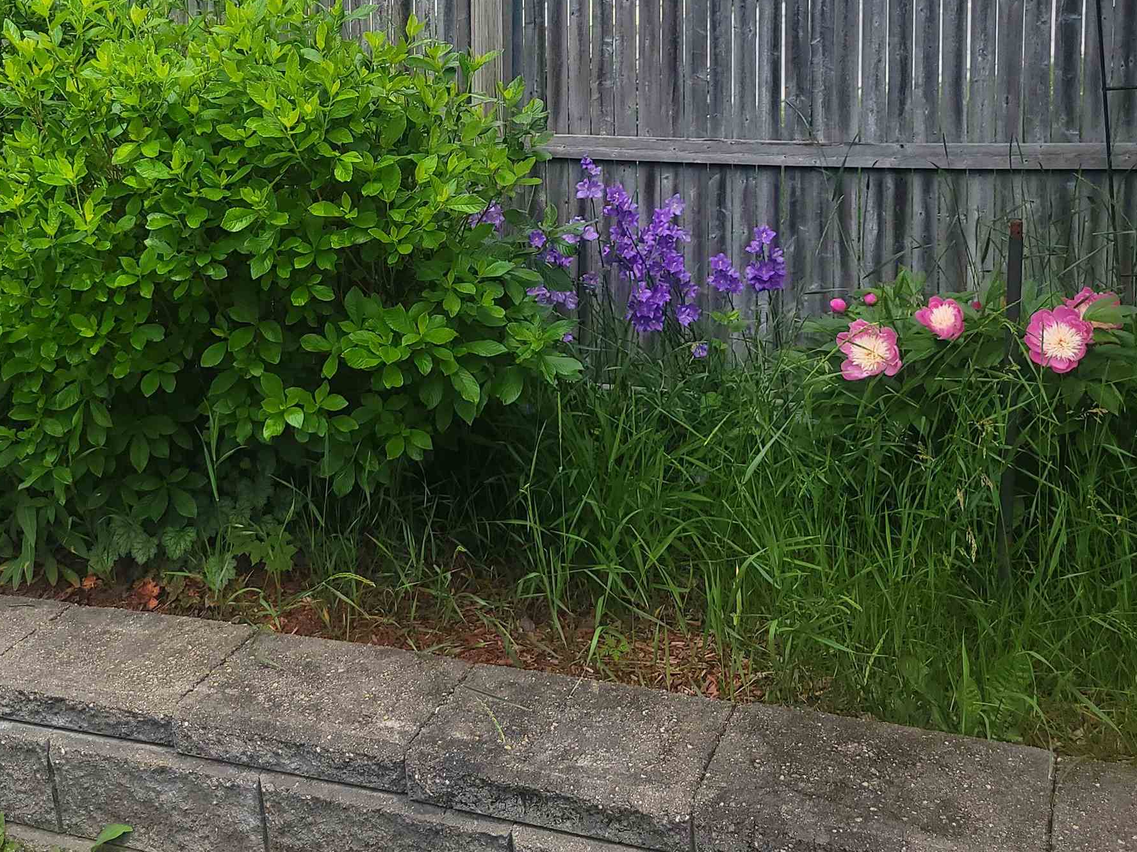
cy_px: 168
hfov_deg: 41.4
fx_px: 1478
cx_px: 352
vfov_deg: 31.3
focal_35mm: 45
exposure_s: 1/1102
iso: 40
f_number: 1.8
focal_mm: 5.4
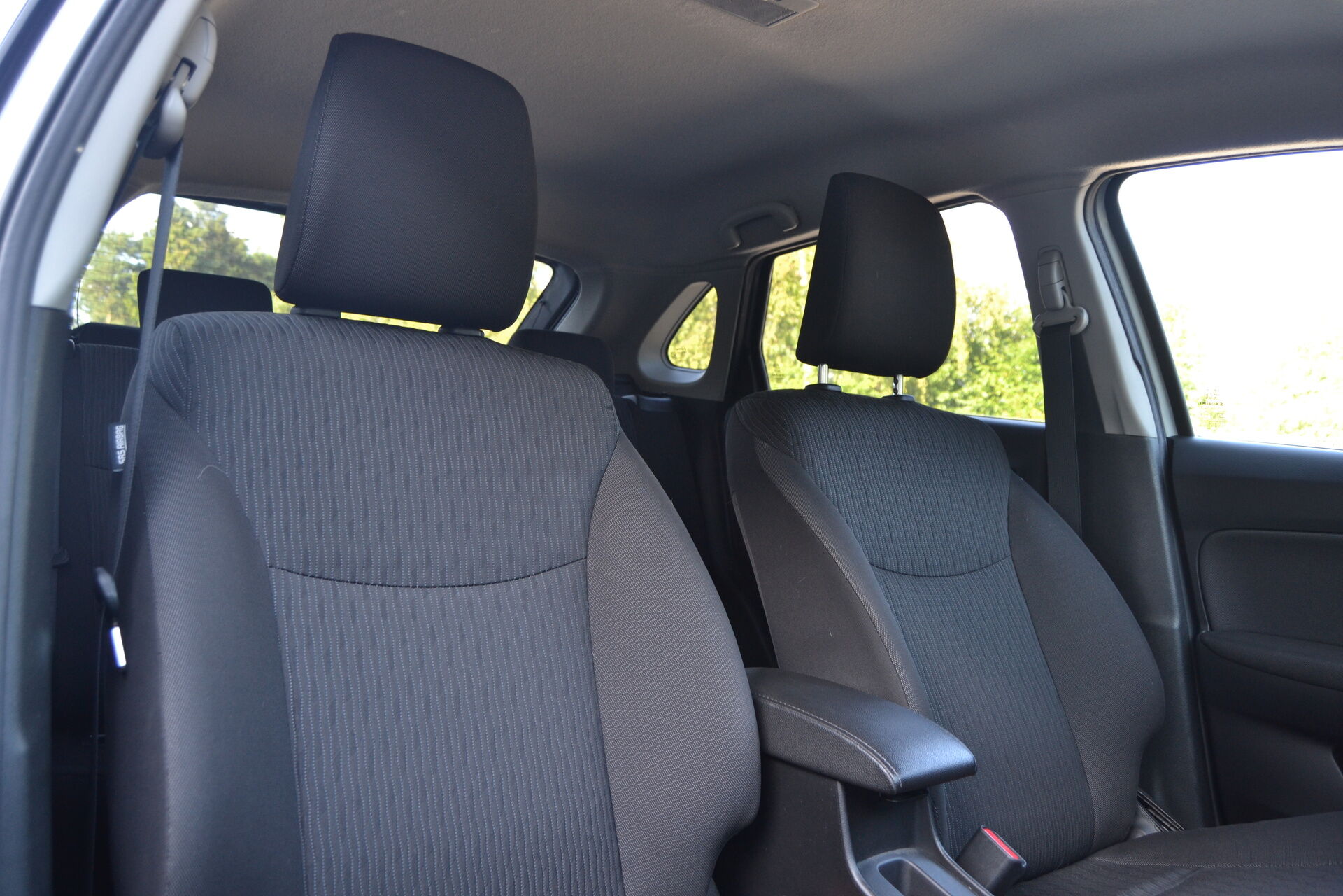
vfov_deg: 47.9
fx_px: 1007
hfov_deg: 67.4
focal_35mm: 27
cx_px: 672
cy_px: 448
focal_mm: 18
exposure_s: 1/80
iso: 400
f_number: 4.5
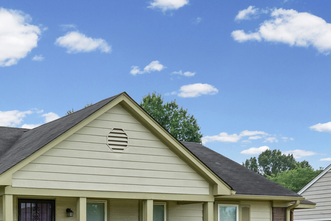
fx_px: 607
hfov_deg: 29.5
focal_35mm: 66
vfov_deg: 20.2
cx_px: 44
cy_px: 200
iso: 1000
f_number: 9.5
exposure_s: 1/350
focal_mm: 35
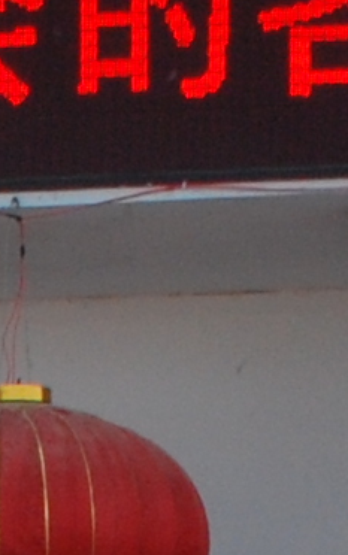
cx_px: -426
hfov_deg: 2.9
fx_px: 6757
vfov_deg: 4.4
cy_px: 1910
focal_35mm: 446
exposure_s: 1/400
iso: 320
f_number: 8
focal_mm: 28
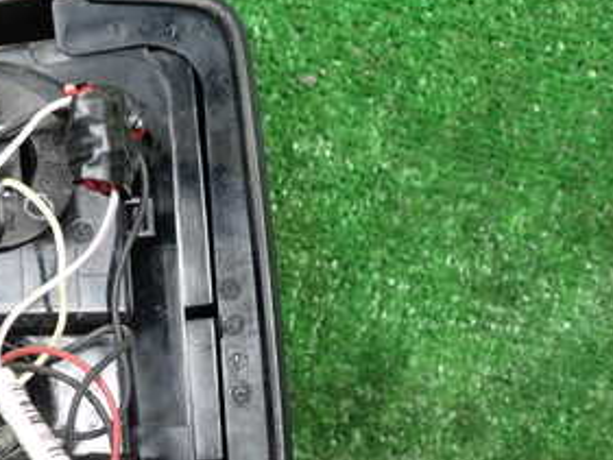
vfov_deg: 22.7
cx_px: 28
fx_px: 1134
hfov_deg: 28.7
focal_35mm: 64
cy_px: 358
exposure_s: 1/60
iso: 200
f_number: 2.3
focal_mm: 5.4
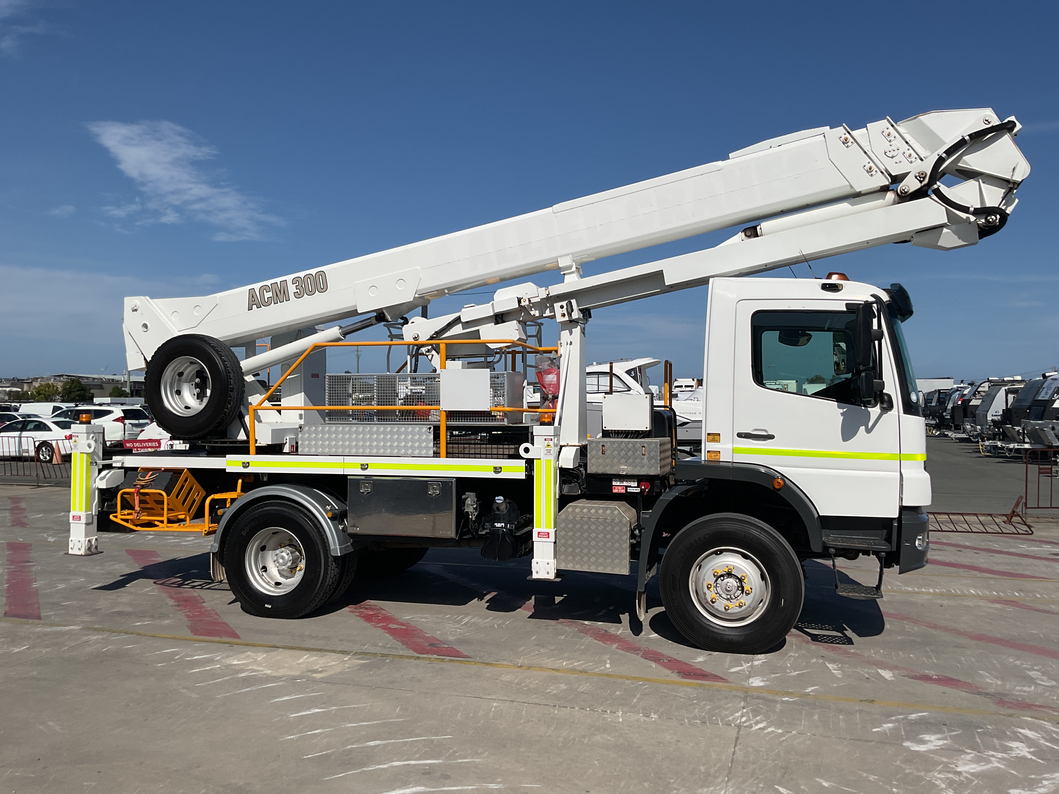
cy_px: 397
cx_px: 530
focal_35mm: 29
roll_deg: -0.4
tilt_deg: +0.7
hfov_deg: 61.7
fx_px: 887
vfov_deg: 48.2
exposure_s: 1/5814
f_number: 1.8
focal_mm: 3
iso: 16
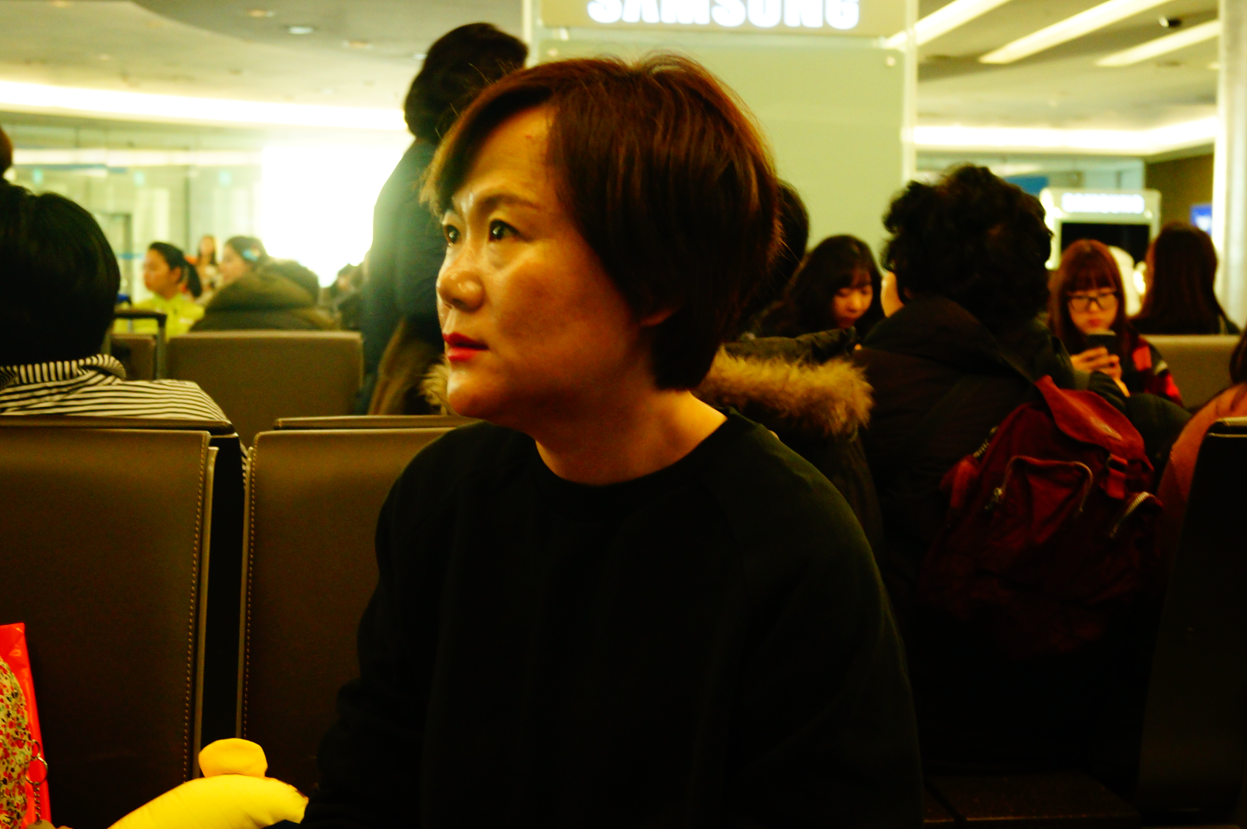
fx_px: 1695
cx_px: 713
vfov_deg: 27.5
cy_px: 429
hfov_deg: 40.3
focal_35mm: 49
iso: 1000
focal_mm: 26
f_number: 4.5
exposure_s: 1/60
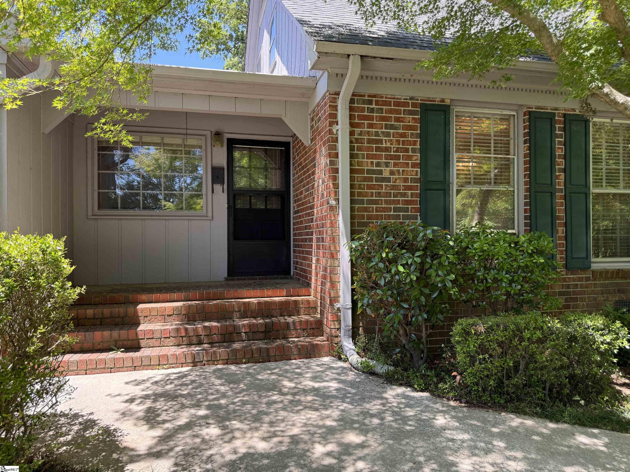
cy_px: 236
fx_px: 437
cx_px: 315
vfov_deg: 56.8
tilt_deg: +0.8
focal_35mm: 24
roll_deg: -0.2
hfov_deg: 71.6
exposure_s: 1/433
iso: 100
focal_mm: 6.76
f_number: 1.78
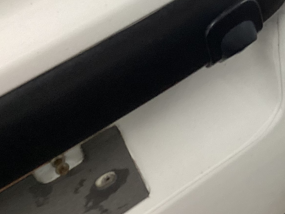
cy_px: -1
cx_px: 282
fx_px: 716
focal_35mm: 87
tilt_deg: -45.3
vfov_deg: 16.6
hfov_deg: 21.7
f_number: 2.4
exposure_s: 1/50
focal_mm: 3.3
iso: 160
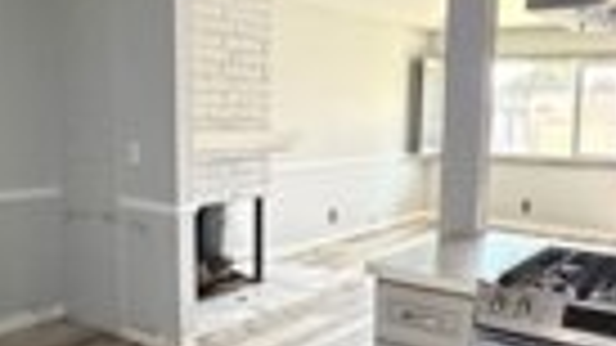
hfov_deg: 50.1
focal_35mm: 40
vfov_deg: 29.7
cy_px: 184
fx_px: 653
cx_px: 373
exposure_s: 1/60
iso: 800
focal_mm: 2.22
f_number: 2.2
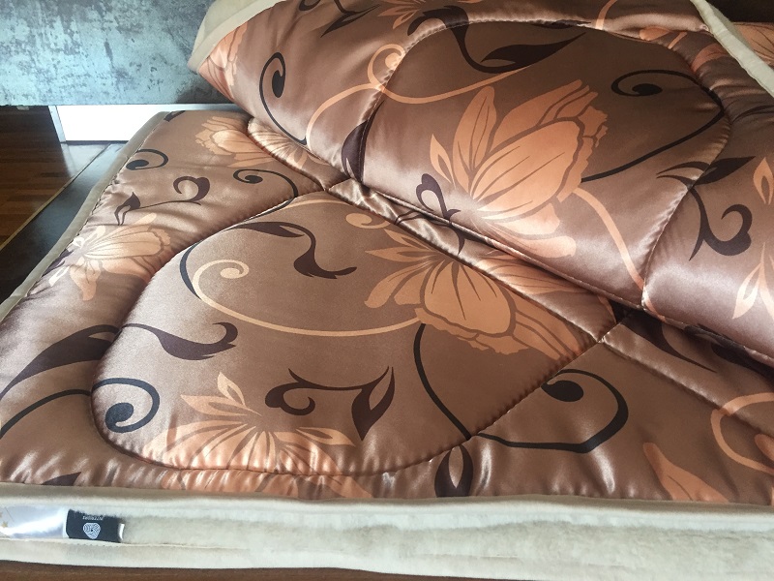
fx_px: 648
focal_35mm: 29
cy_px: 290
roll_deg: +2.2
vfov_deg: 48.2
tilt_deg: -34.4
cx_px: 387
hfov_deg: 61.7
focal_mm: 4.15
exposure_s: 1/33
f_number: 2.2
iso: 80
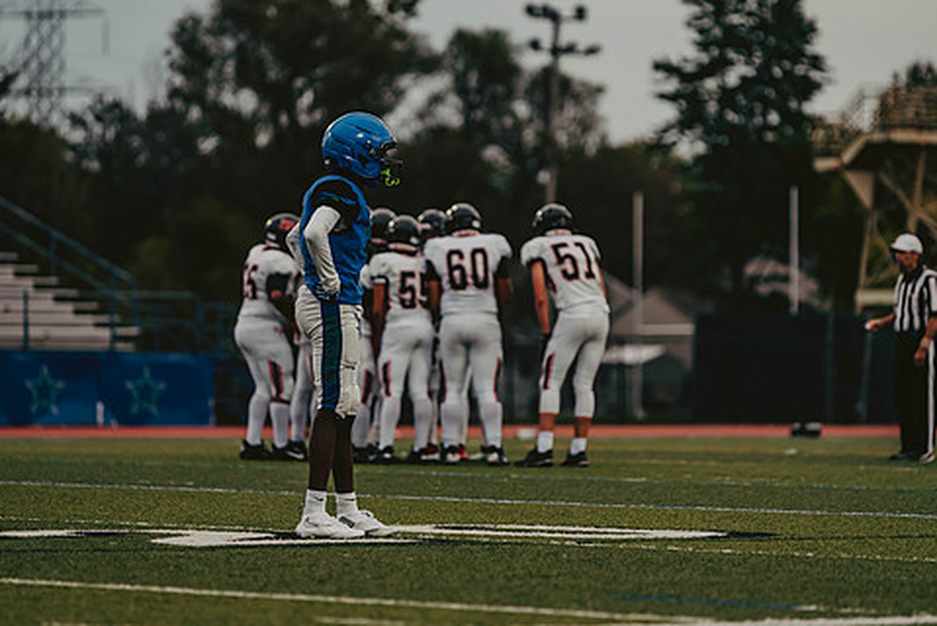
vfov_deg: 5.7
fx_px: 6302
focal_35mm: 242
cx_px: 479
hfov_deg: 8.5
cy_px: 285
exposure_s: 1/1000
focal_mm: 200
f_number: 3.2
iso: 800
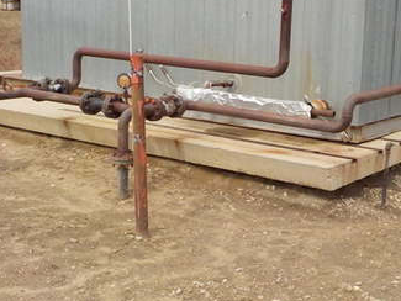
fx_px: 684
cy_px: 139
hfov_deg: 32.5
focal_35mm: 59
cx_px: 253
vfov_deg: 24.8
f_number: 3.3
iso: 125
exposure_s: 1/1000
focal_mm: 4.1
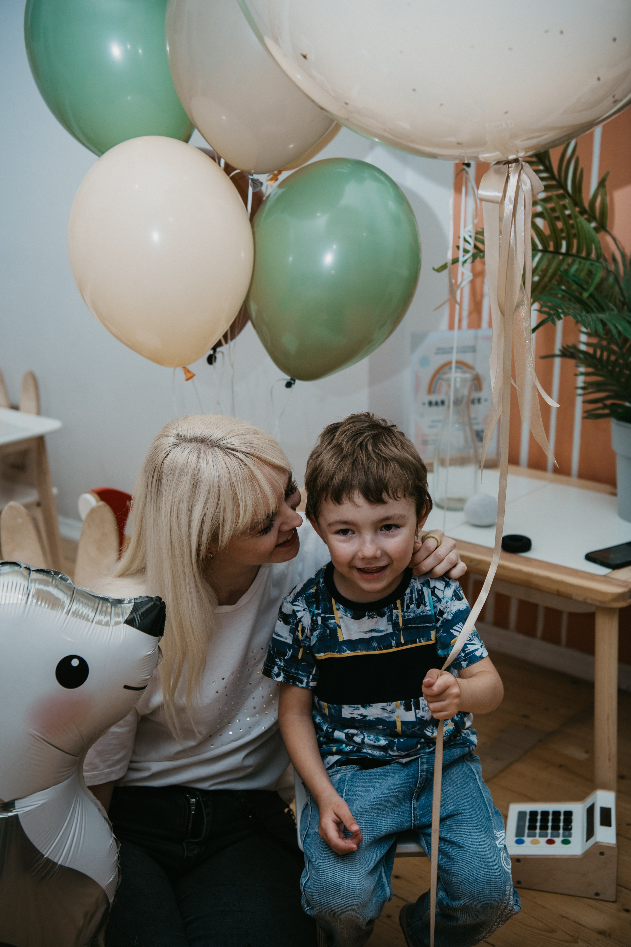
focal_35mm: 48
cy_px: 474
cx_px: 316
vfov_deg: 41.1
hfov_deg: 28.1
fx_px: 1262
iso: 100
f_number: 3.5
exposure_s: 1/160
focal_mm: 48
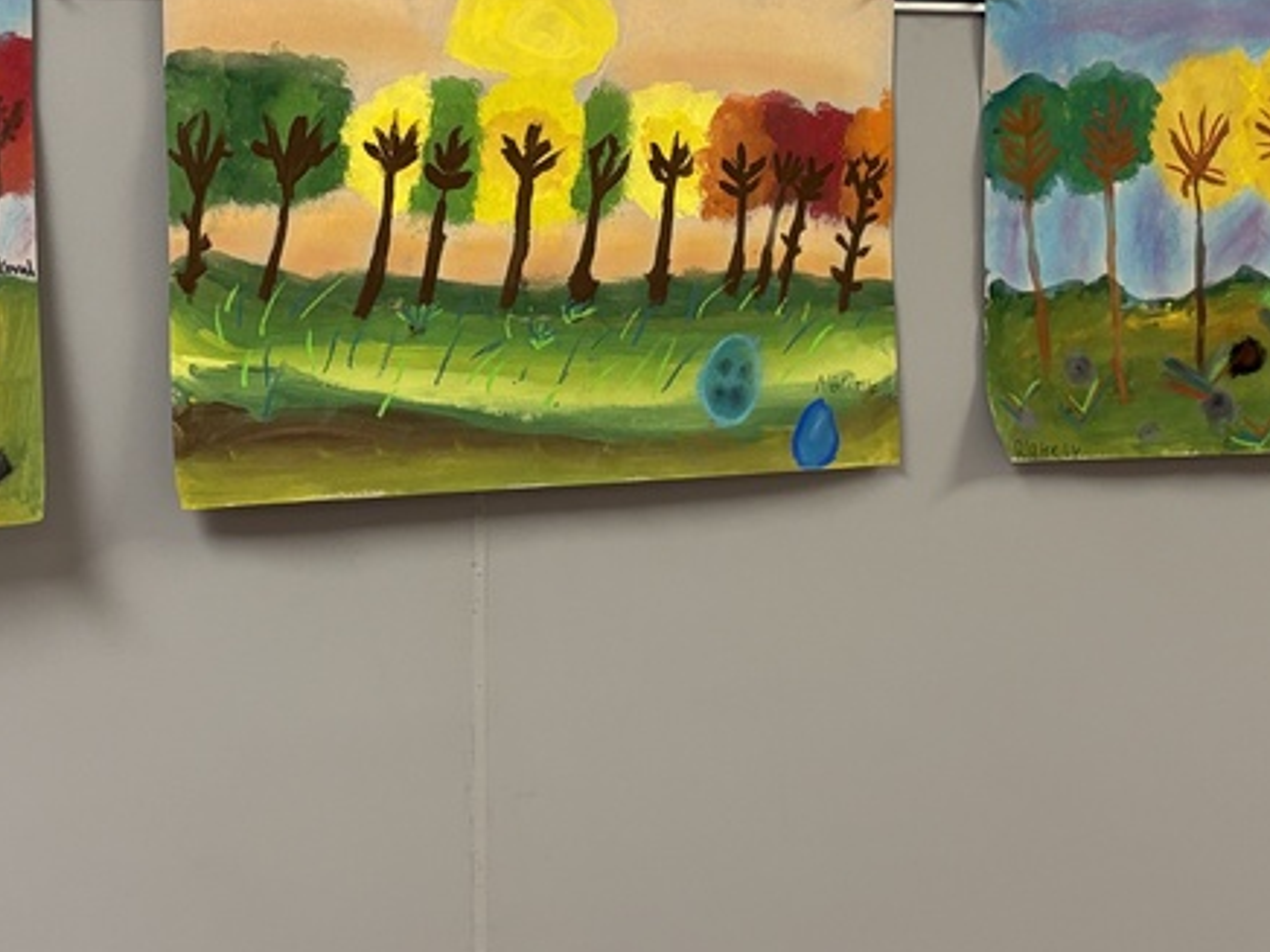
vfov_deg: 23.6
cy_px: 172
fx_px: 2238
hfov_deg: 31.7
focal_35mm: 61
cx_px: 568
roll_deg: +0.2
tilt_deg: +0.2
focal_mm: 5.96
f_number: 1.6
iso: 125
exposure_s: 1/60
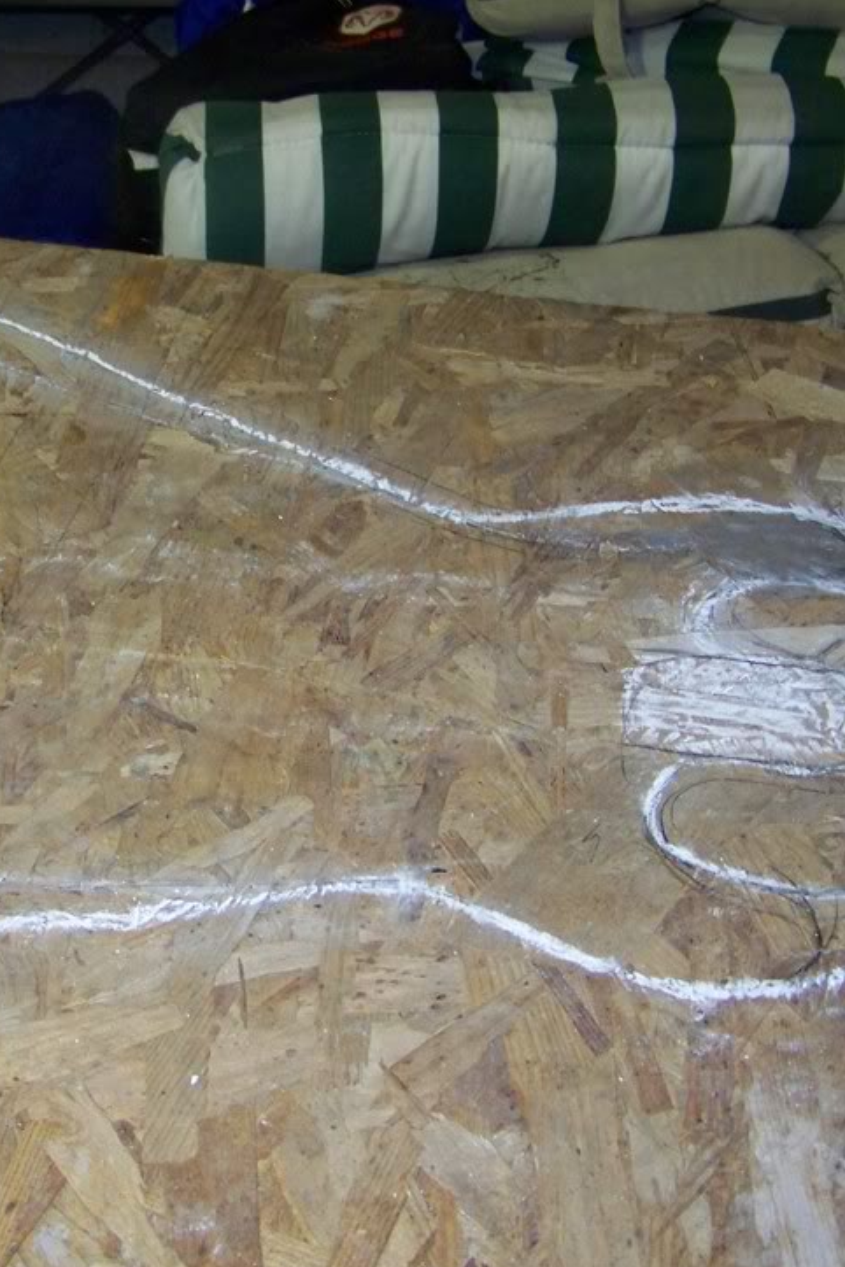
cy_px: 669
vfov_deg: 37.5
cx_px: 202
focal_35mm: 53
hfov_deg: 25.2
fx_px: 1866
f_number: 2.8
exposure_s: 1/30
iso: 200
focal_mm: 5.85
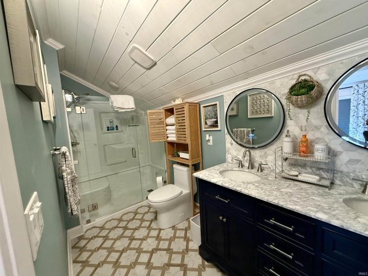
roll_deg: +3.9
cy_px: 138
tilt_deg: -6.0
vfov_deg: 85.7
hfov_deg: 102.1
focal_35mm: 14
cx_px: 184
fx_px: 149
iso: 400
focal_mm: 2.22
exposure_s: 1/60
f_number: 2.2
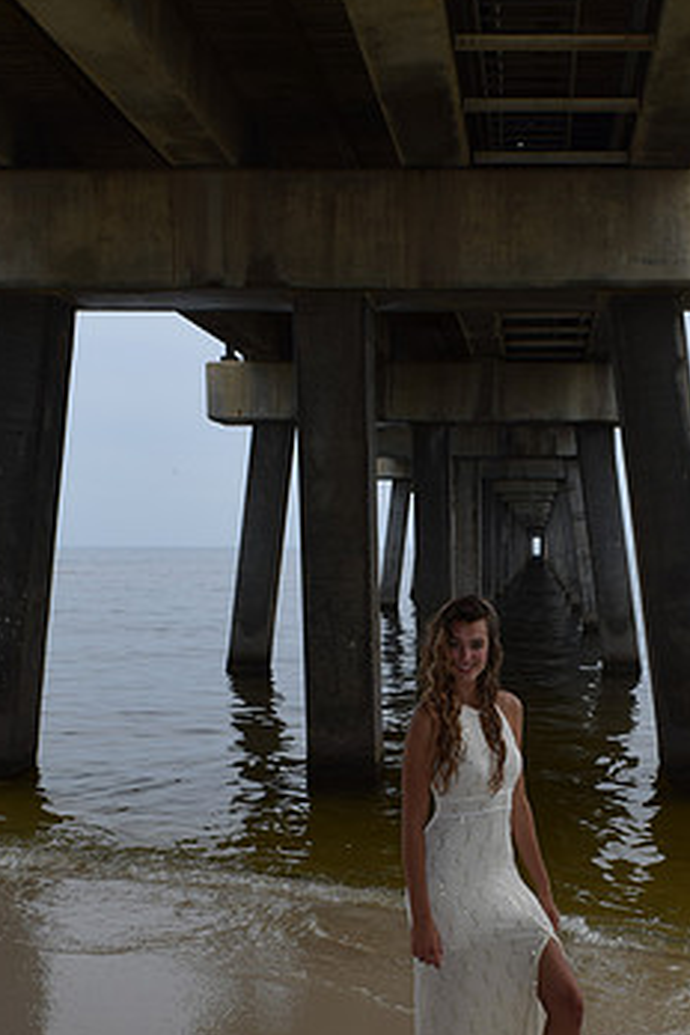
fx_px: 1294
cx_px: 534
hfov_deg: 29.3
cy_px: 747
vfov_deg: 42.6
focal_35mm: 45
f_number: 8
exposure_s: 1/200
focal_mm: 18
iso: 100
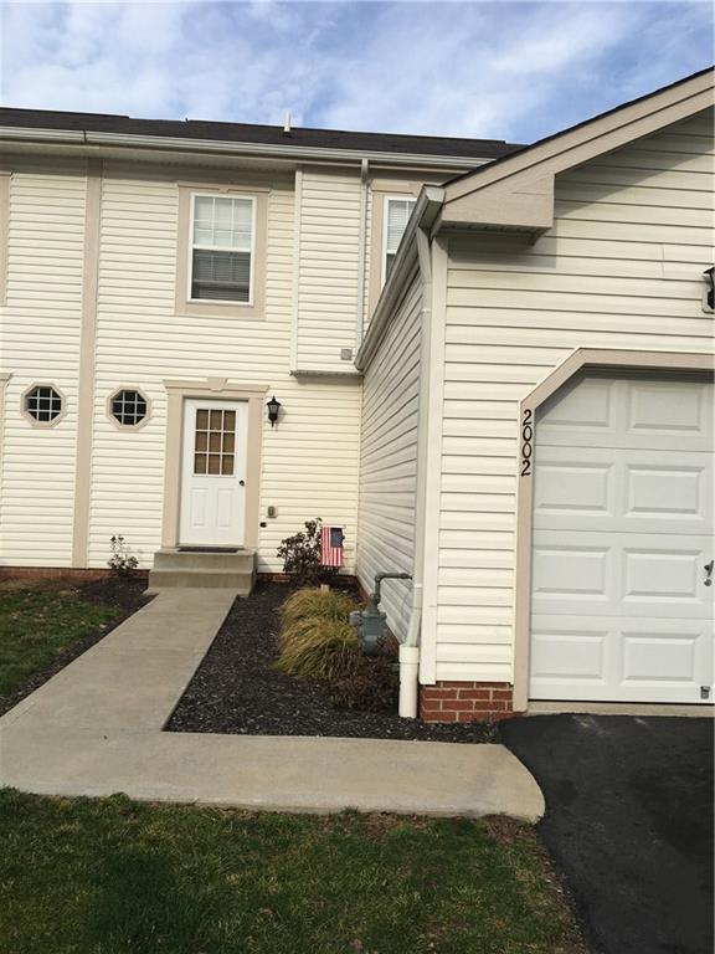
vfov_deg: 61.7
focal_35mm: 29
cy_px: 477
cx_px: 358
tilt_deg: +1.8
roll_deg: -2.7
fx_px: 799
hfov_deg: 48.2
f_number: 2.2
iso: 25
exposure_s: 1/1304
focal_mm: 4.15
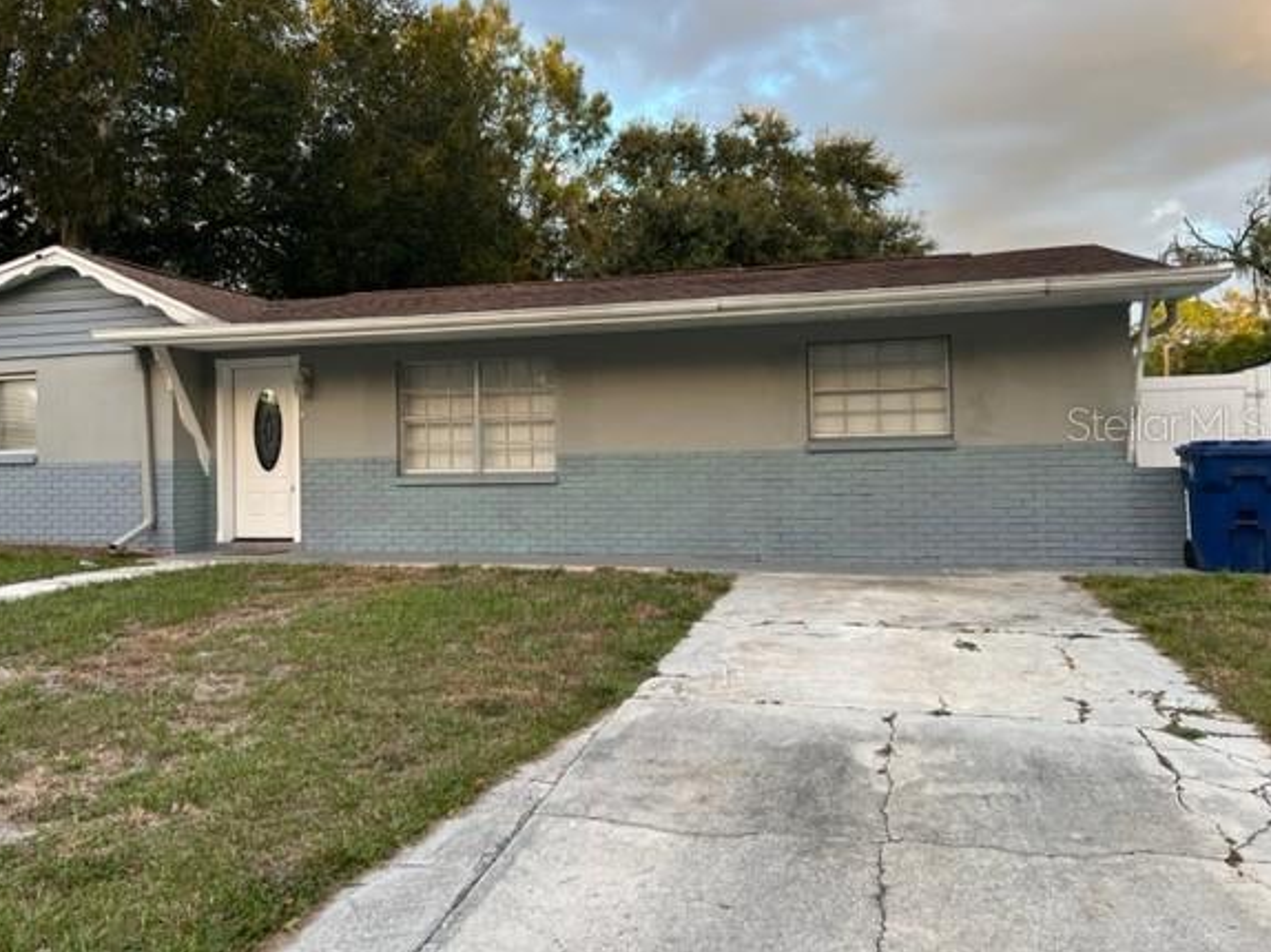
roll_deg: +1.3
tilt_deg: +1.2
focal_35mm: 29
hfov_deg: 61.5
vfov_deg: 48.1
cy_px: 423
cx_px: 567
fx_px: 1064
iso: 40
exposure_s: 1/121
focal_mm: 5.7
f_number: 1.5
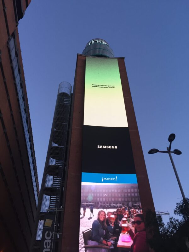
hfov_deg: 48.2
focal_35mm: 29
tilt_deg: +43.5
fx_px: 211
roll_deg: +0.1
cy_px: 126
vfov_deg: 61.7
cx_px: 94
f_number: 2.2
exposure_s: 1/33
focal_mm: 4.15
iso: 40
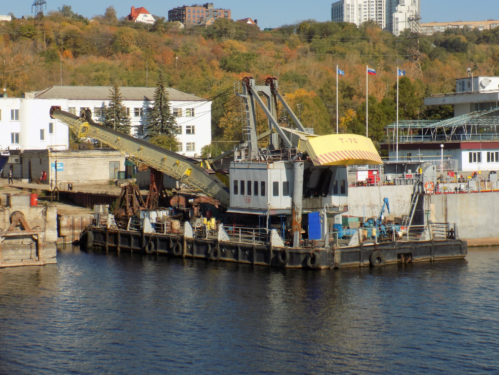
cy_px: 188
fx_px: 1240
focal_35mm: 86
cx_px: 250
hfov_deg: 22.8
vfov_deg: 17.2
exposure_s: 1/800
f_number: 4.4
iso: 80
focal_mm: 15.3
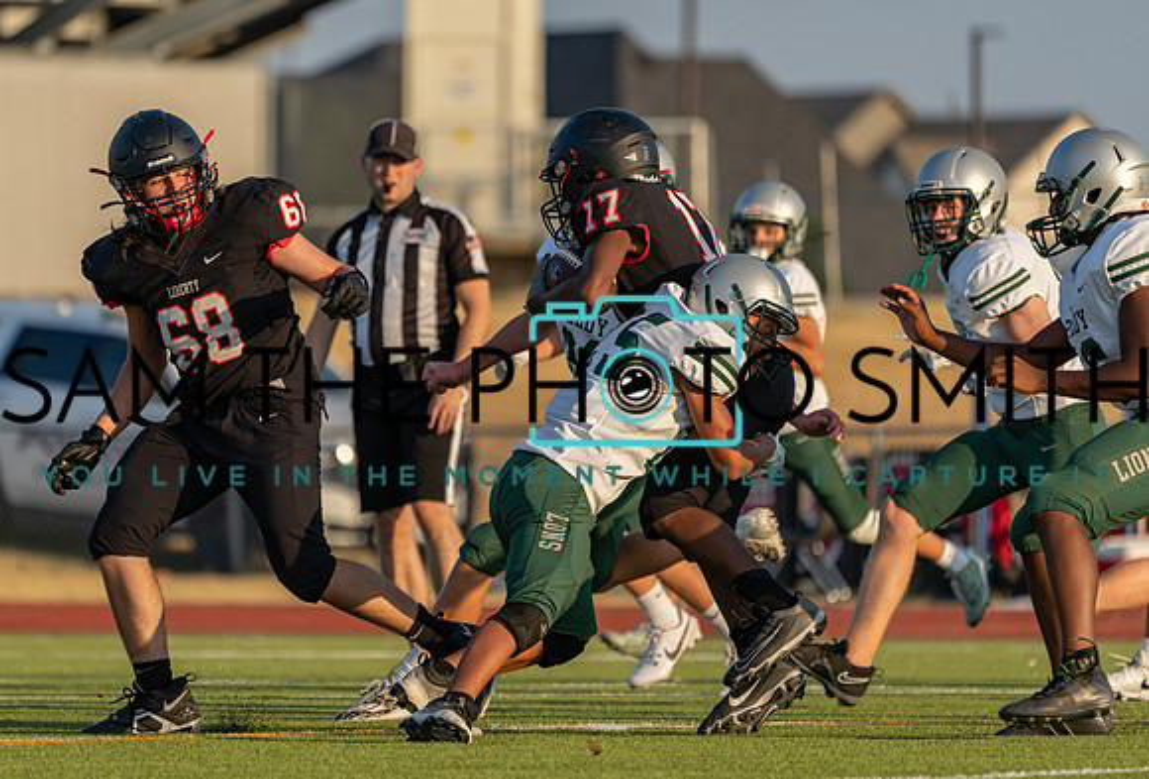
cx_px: 470
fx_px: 15085
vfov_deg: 3.0
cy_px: 326
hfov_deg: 4.4
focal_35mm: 470
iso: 320
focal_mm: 400
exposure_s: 1/1250
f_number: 5.6
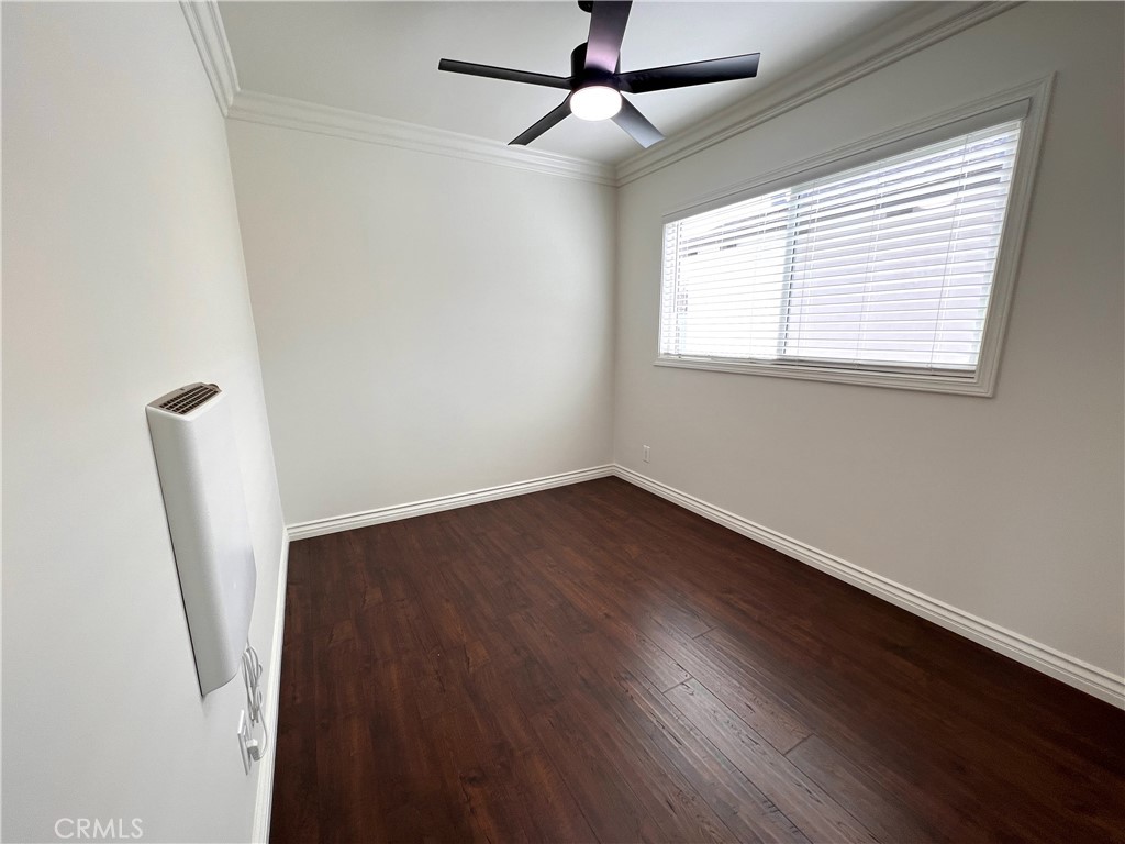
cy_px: 422
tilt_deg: -10.1
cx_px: 562
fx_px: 422
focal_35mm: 13
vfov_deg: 89.9
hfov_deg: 106.2
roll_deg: +0.6
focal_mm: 1.57
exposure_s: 1/117
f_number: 1.8
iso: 32
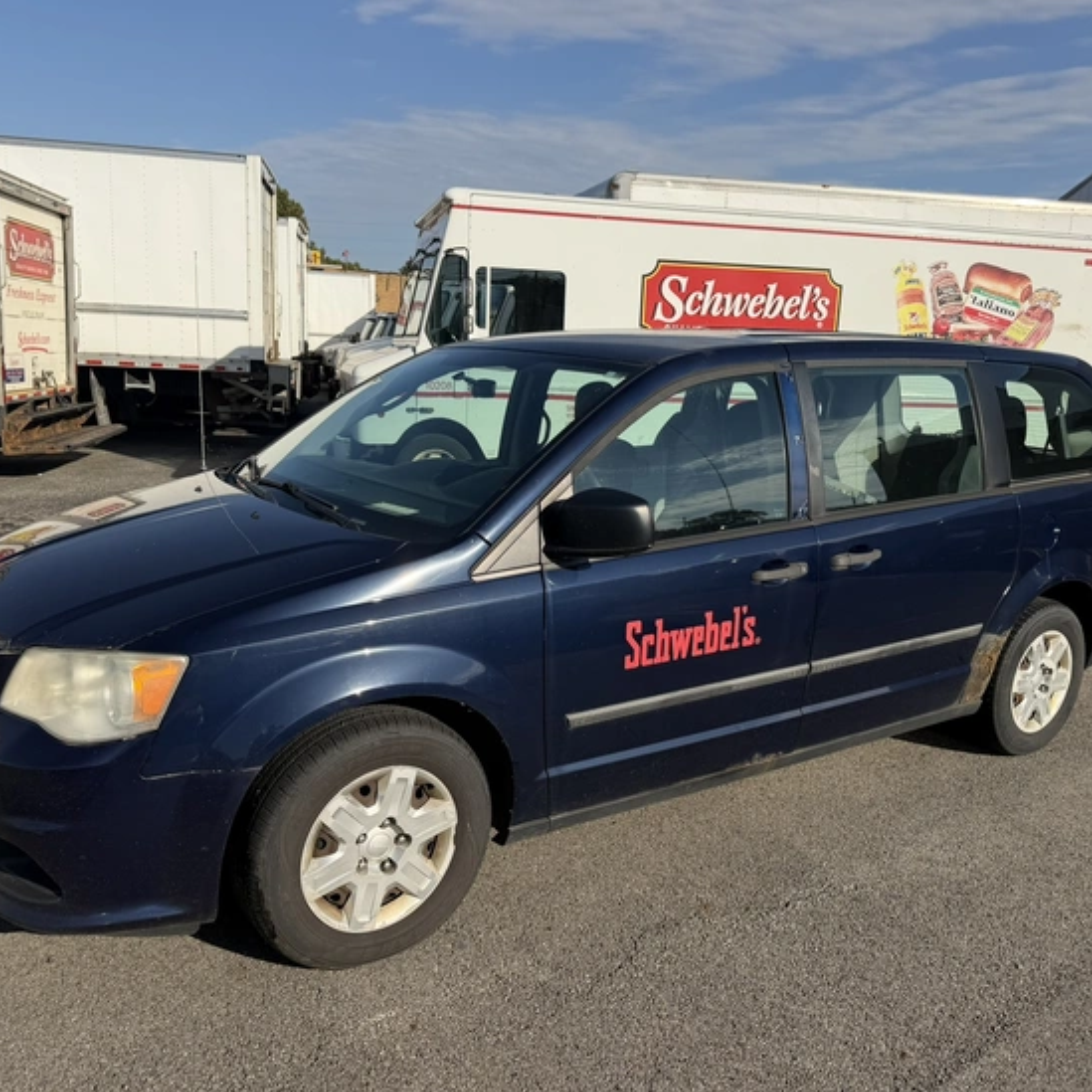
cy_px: 558
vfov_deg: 55.6
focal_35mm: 29
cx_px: 549
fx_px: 1035
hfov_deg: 55.6
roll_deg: -4.0
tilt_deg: -11.8
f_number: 1.78
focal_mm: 6.76
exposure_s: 1/5319
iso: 80
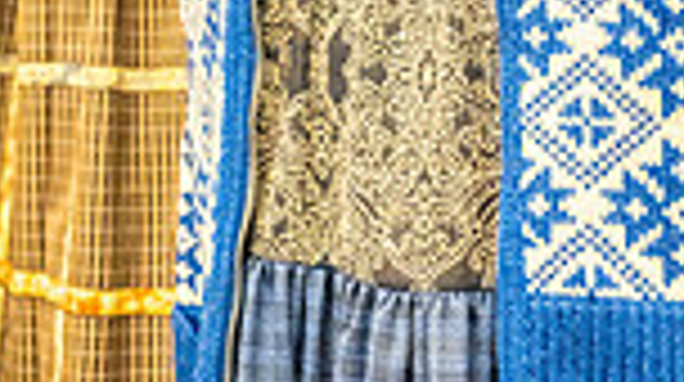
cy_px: -360
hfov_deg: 17.7
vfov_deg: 9.4
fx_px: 2191
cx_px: 400
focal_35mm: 121
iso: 8000
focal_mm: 39
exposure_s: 1/200
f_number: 5.6
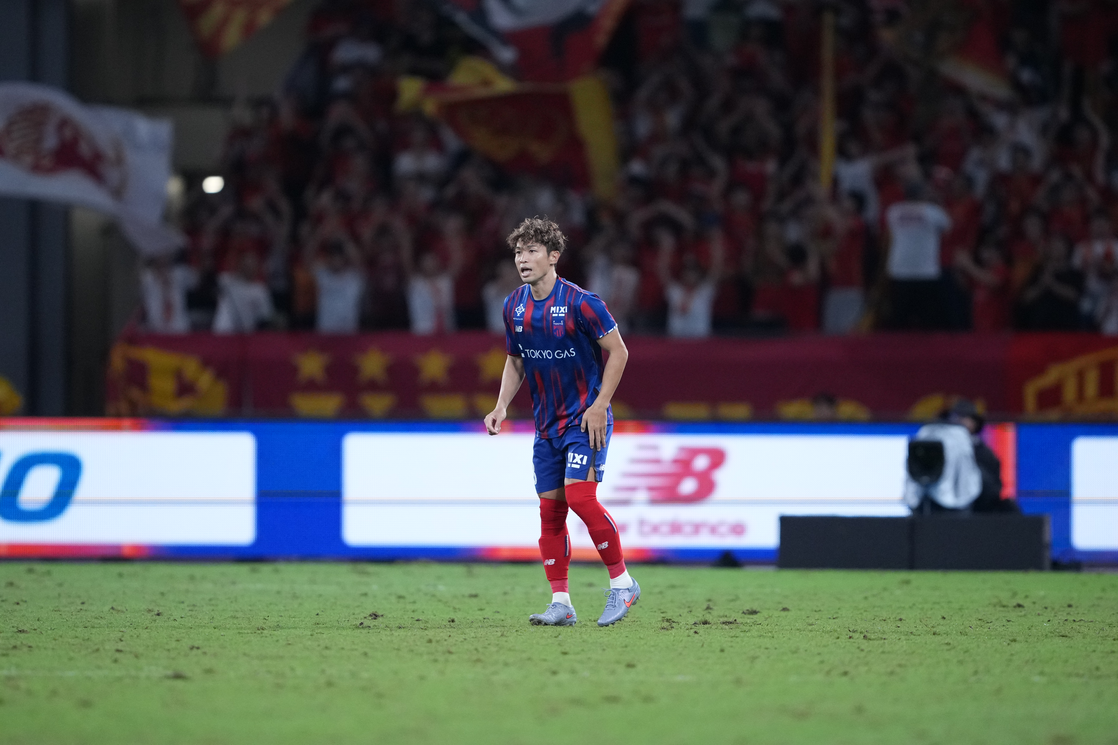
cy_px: 372
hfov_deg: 3.4
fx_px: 18632
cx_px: 559
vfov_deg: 2.3
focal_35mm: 600
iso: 3200
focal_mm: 400
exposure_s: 1/2000
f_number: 2.8
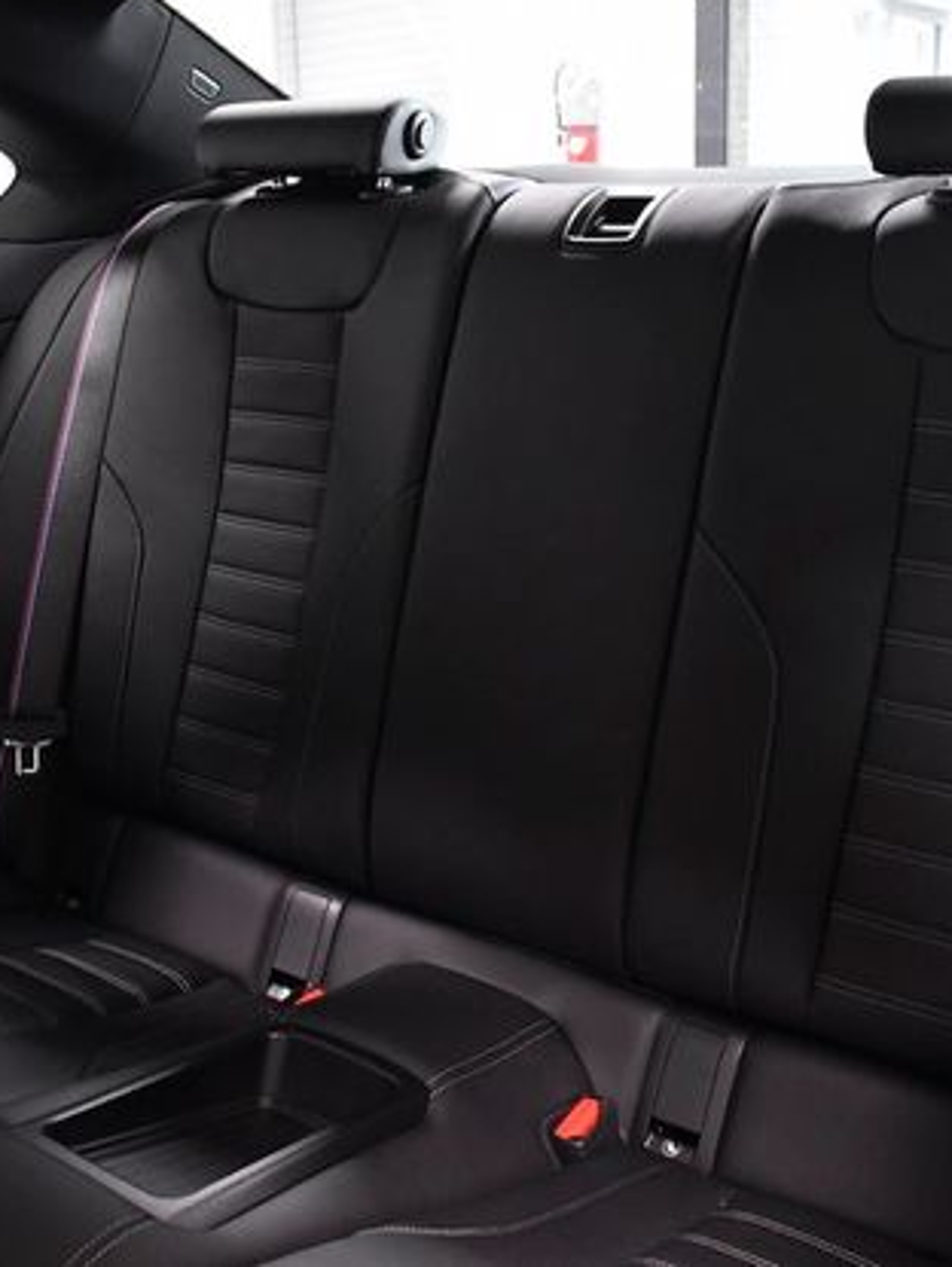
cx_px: 571
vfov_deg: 46.8
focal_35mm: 40
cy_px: 618
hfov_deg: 35.9
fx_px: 1465
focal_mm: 18
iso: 2500
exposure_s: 1/50
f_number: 5.6
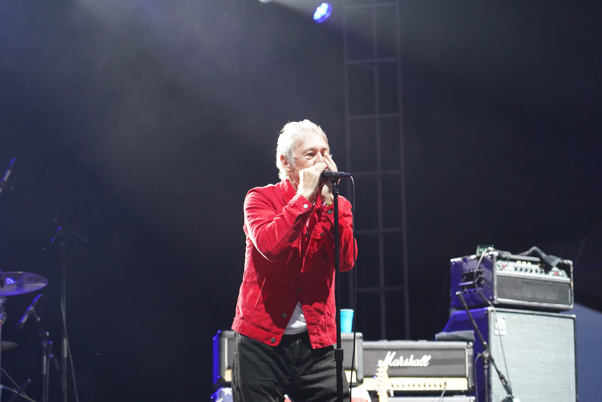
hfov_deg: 19.5
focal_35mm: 105
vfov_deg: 13.0
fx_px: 1756
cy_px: 201
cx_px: 301
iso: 5000
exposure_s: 1/160
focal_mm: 105
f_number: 4
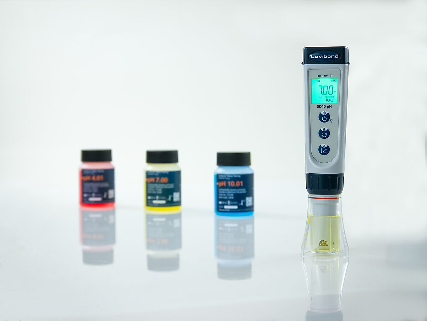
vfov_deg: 19.4
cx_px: 214
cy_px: 160
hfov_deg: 25.7
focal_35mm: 76
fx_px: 938
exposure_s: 1/50
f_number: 4.2
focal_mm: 38
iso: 200
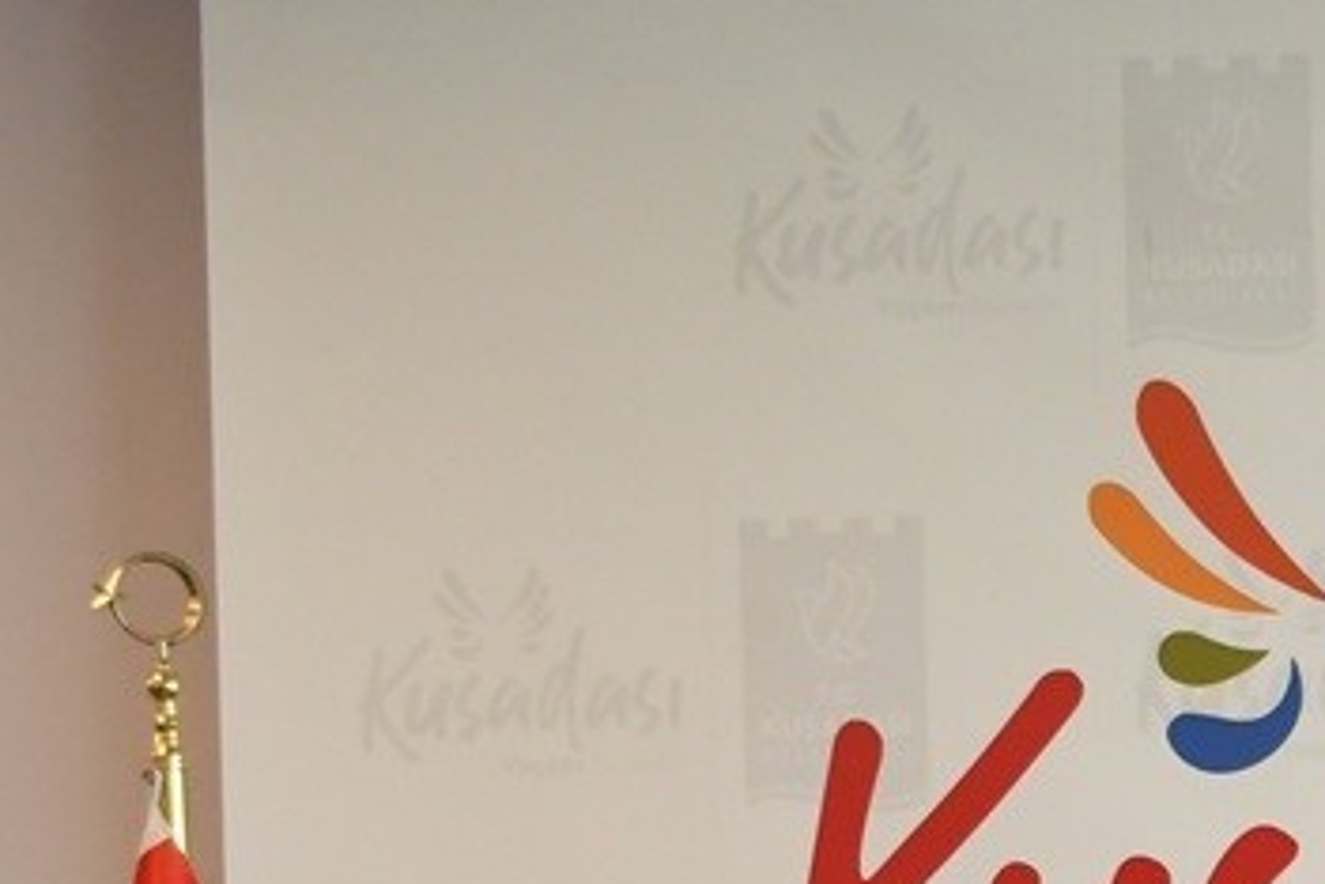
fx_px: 4968
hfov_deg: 13.9
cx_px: 2205
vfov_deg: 9.6
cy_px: 1636
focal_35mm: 135
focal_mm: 23
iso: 1600
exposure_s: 1/500
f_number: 4.5
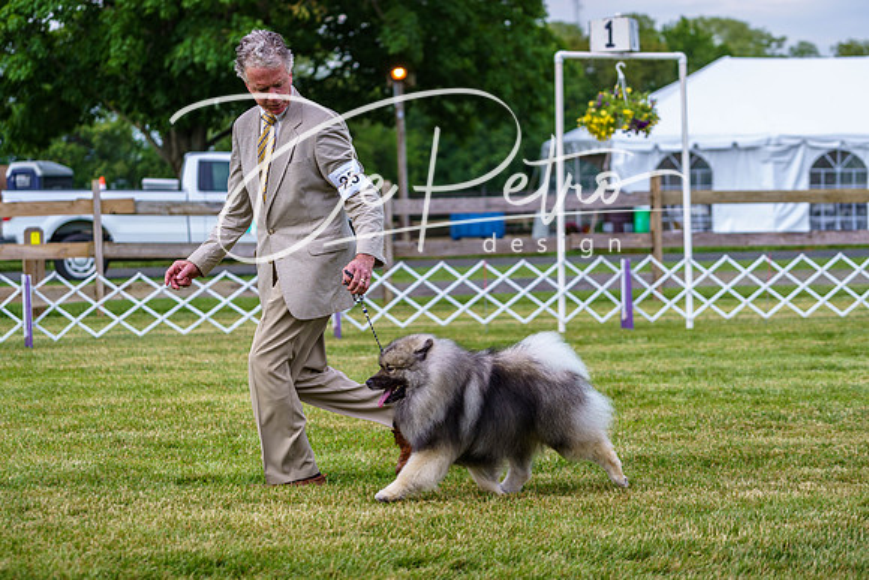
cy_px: 290
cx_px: 434
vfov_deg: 14.1
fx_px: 2342
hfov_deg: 21.0
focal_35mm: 97
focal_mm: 97
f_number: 4
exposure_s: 1/500
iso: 200
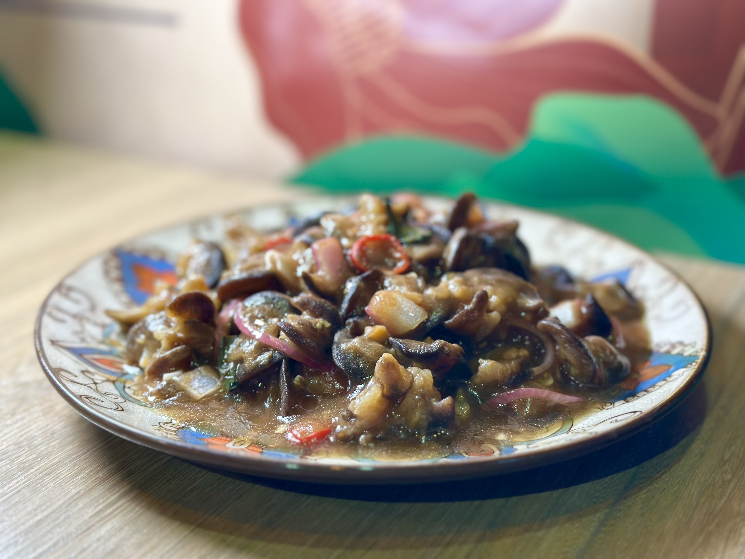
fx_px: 1033
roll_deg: -0.4
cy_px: 280
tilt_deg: -22.5
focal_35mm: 48
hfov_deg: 39.7
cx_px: 372
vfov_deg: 30.3
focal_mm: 6.86
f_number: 1.78
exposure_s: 1/80
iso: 125
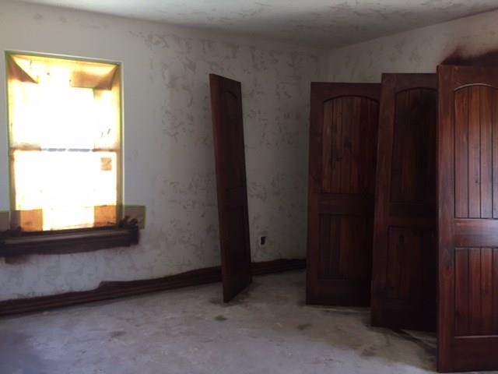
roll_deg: -1.5
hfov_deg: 61.7
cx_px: 249
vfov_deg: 48.2
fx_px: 417
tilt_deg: -6.5
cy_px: 187
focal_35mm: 29
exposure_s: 1/30
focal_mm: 4.15
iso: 100
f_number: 2.2
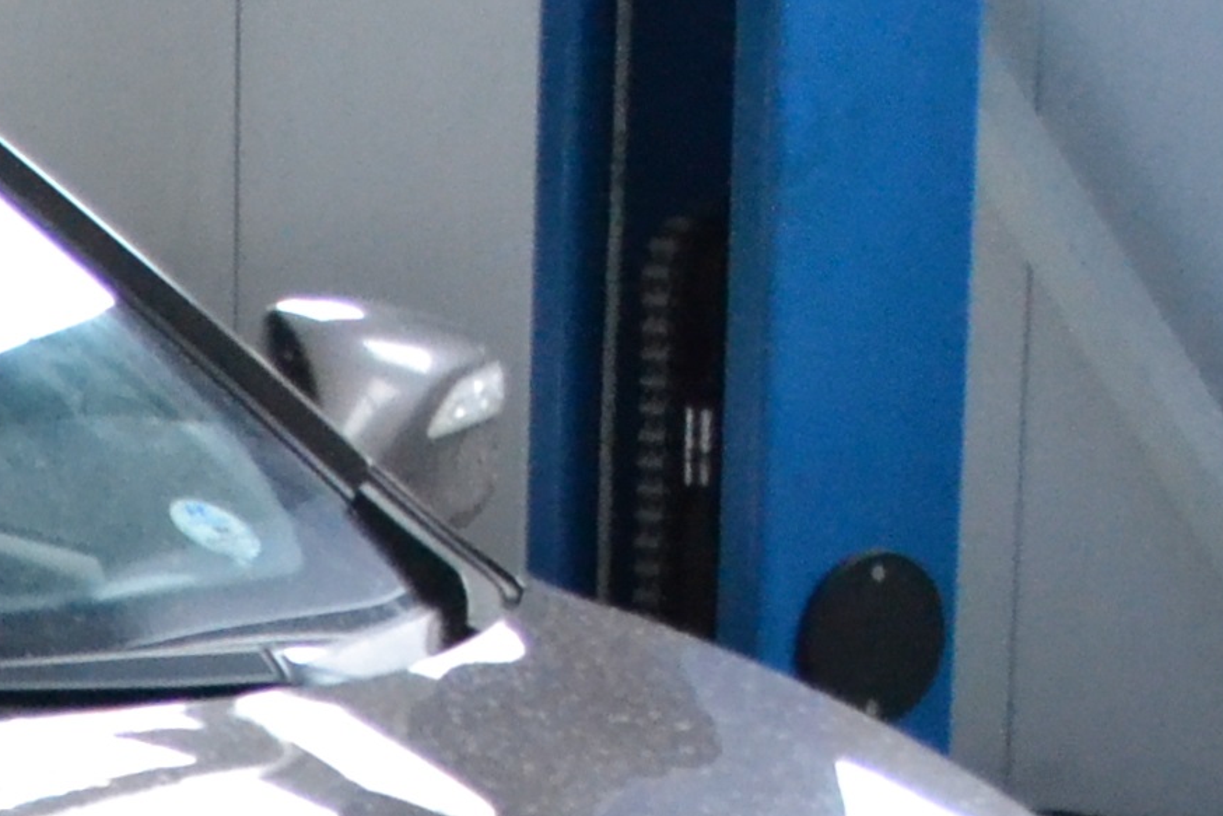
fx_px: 5912
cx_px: -600
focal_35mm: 174
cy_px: 1632
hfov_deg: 11.3
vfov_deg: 7.6
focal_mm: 22
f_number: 3.8
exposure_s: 1/250
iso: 3200
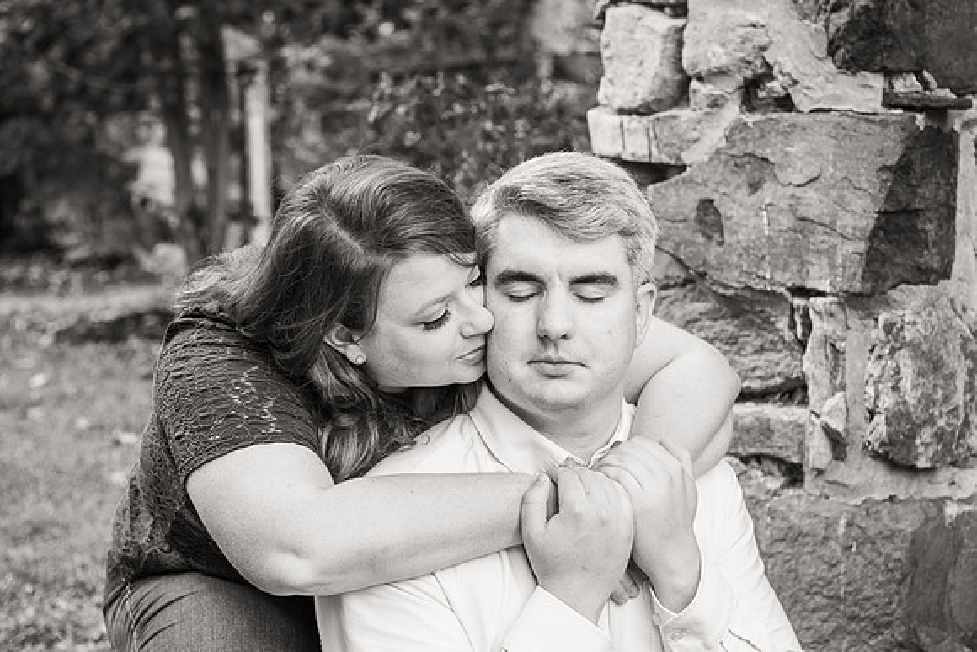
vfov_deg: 18.6
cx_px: 464
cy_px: 310
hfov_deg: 27.5
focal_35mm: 74
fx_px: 1996
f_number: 4.5
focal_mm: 70
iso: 1600
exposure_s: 1/80
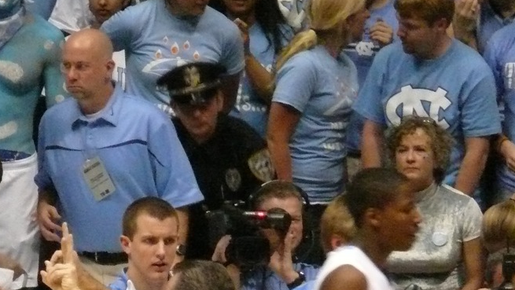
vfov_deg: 1.1
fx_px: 15259
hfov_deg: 1.9
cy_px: 315
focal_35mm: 1117
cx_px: 6
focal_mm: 88.8
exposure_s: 1/80
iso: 800
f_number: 3.7
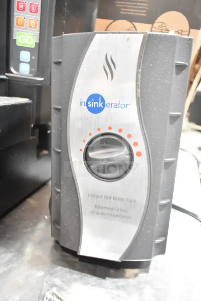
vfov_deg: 67.4
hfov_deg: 48.0
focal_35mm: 27
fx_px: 226
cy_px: 150
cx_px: 100
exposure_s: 1/40
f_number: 3.5
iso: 1600
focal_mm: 18
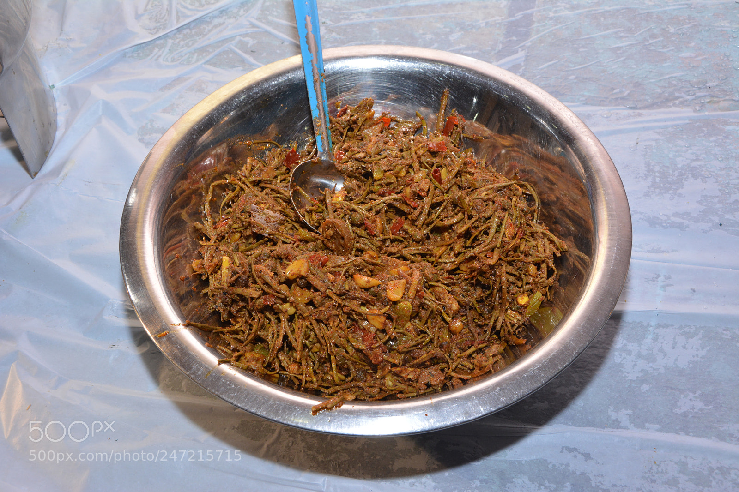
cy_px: 246
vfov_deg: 29.9
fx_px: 924
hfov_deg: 43.6
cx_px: 370
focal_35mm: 45
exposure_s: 1/125
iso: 640
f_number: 10
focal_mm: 30
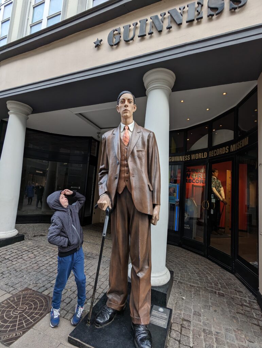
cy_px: 174
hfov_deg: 78.2
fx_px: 161
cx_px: 131
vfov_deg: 94.4
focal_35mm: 16
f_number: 2.2
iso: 58
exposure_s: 1/186
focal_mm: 2.35
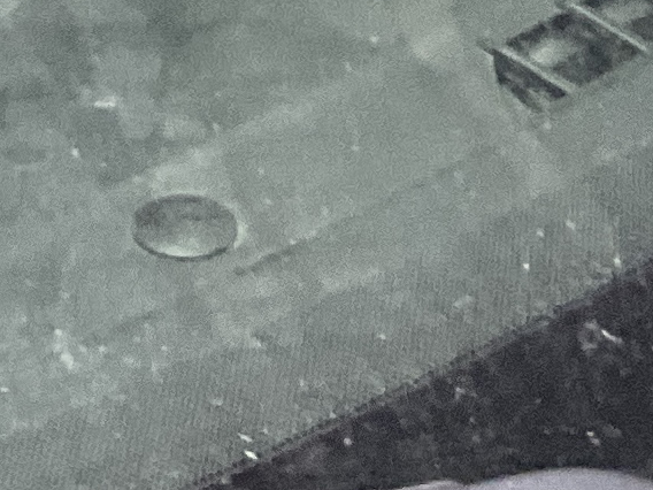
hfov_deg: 9.4
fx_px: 3886
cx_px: -178
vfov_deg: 6.8
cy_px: -721
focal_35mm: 206
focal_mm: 3
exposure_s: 1/60
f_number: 1.8
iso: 160
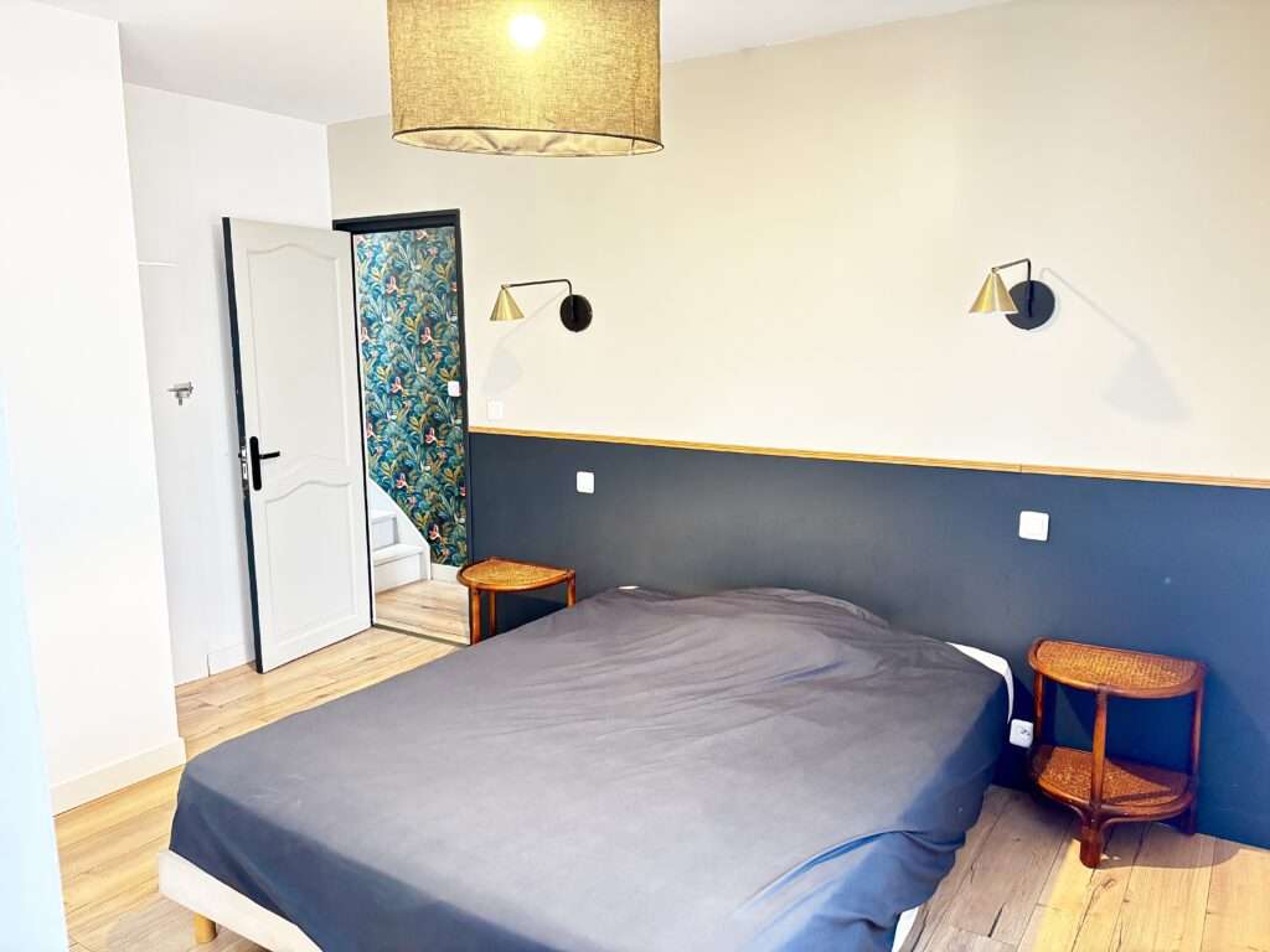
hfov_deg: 67.3
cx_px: 635
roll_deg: +0.3
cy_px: 476
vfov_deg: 53.1
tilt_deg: -8.6
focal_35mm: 26
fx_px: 954
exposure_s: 1/25
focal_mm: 5.96
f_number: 1.6
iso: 800
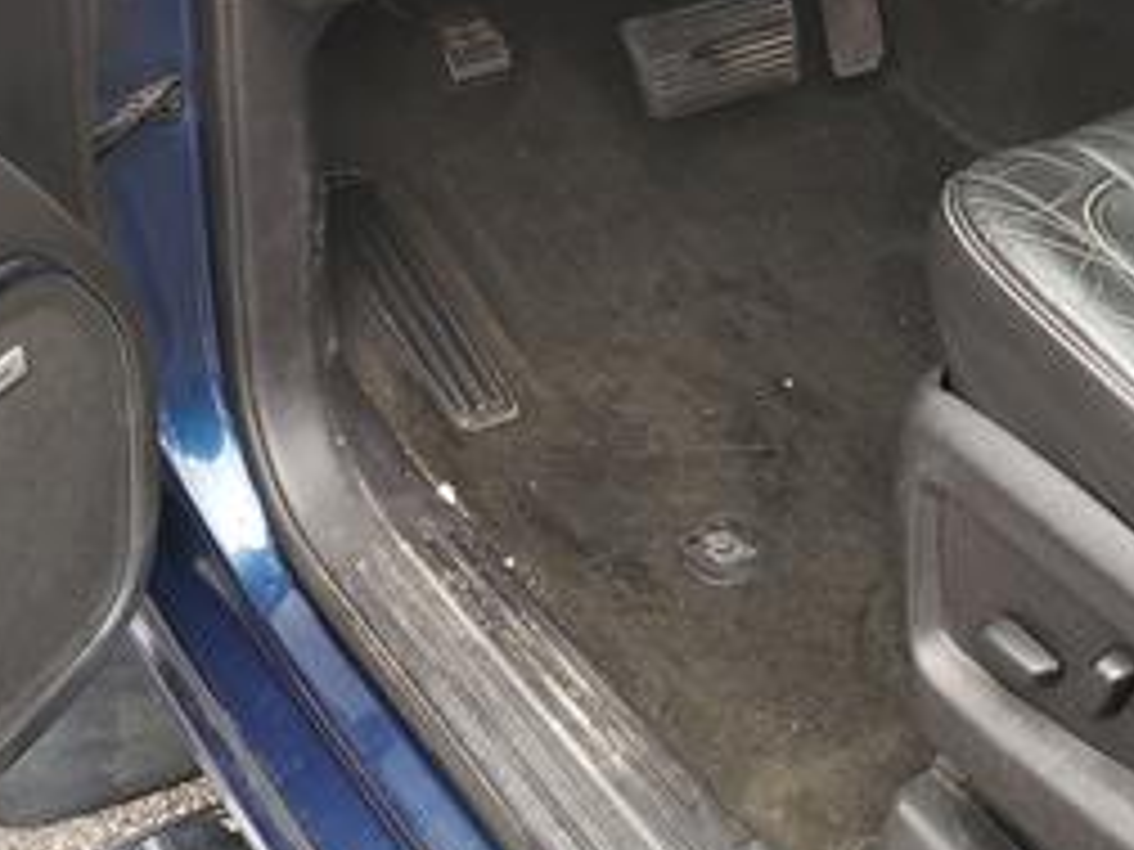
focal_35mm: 66
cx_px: 504
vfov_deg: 21.4
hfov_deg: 29.4
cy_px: -22
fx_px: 2162
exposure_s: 1/50
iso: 125
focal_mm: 4.3
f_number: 2.4
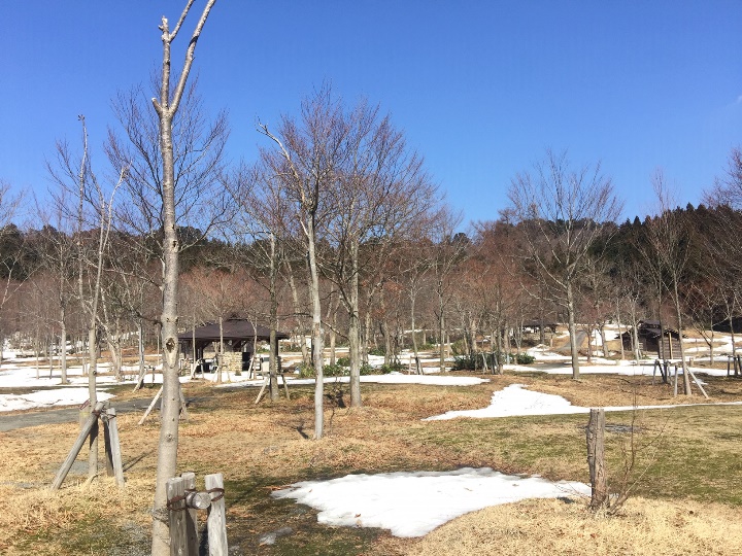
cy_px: 278
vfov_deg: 48.2
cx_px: 371
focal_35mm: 29
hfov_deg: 61.7
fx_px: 622
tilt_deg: +8.4
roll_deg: +0.4
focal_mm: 4.15
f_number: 2.2
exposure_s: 1/1647
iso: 32
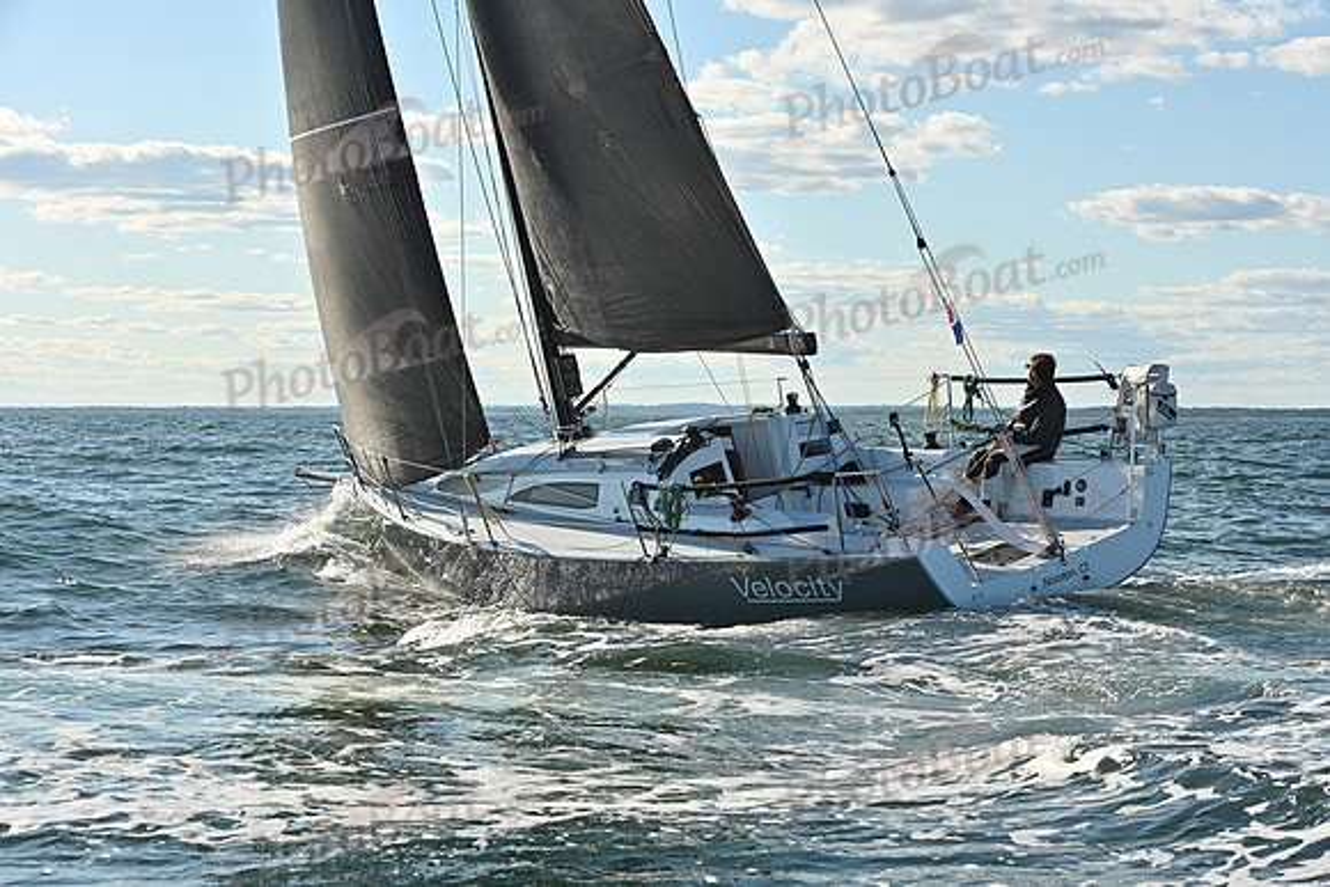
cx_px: 665
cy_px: 444
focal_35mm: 70
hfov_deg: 28.8
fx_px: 2587
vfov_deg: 19.5
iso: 320
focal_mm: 70
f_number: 8
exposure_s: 1/1250
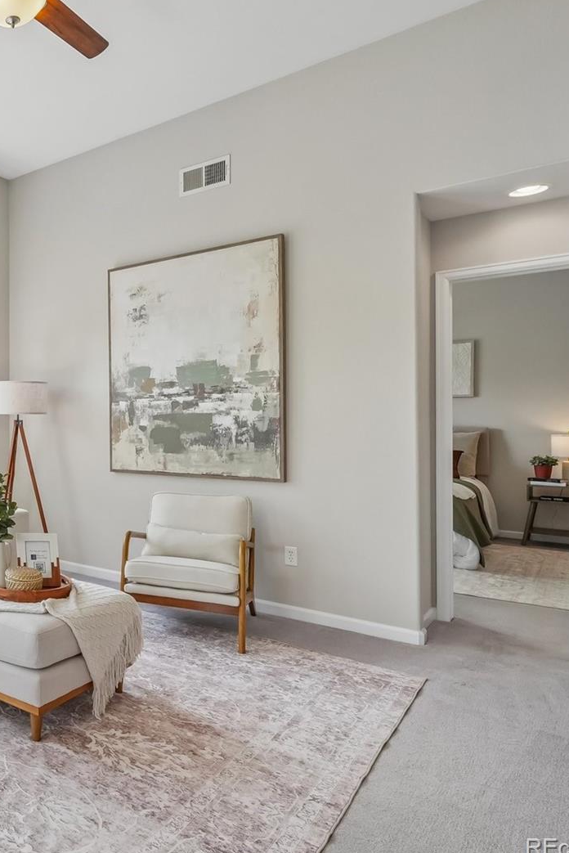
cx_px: 4
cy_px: 429
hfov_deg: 46.5
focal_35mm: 23
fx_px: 545
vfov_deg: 76.1
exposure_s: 1/40
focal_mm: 10
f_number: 8
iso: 800
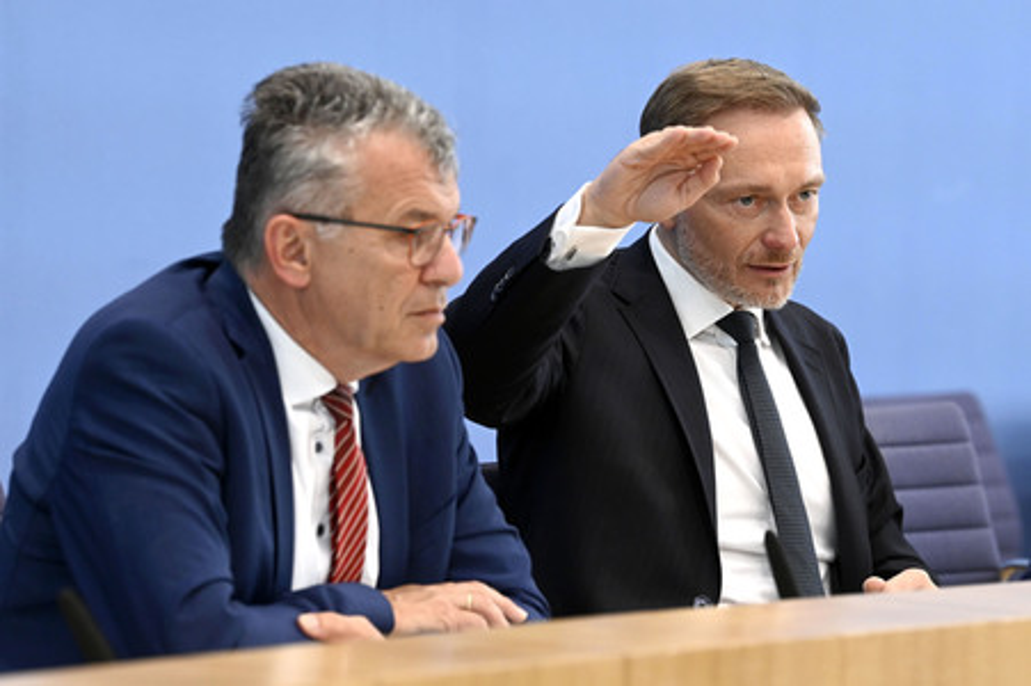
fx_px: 5723
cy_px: 343
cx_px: 516
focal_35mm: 200
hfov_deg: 10.3
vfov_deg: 6.9
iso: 3200
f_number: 5.6
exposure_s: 1/640
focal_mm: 200
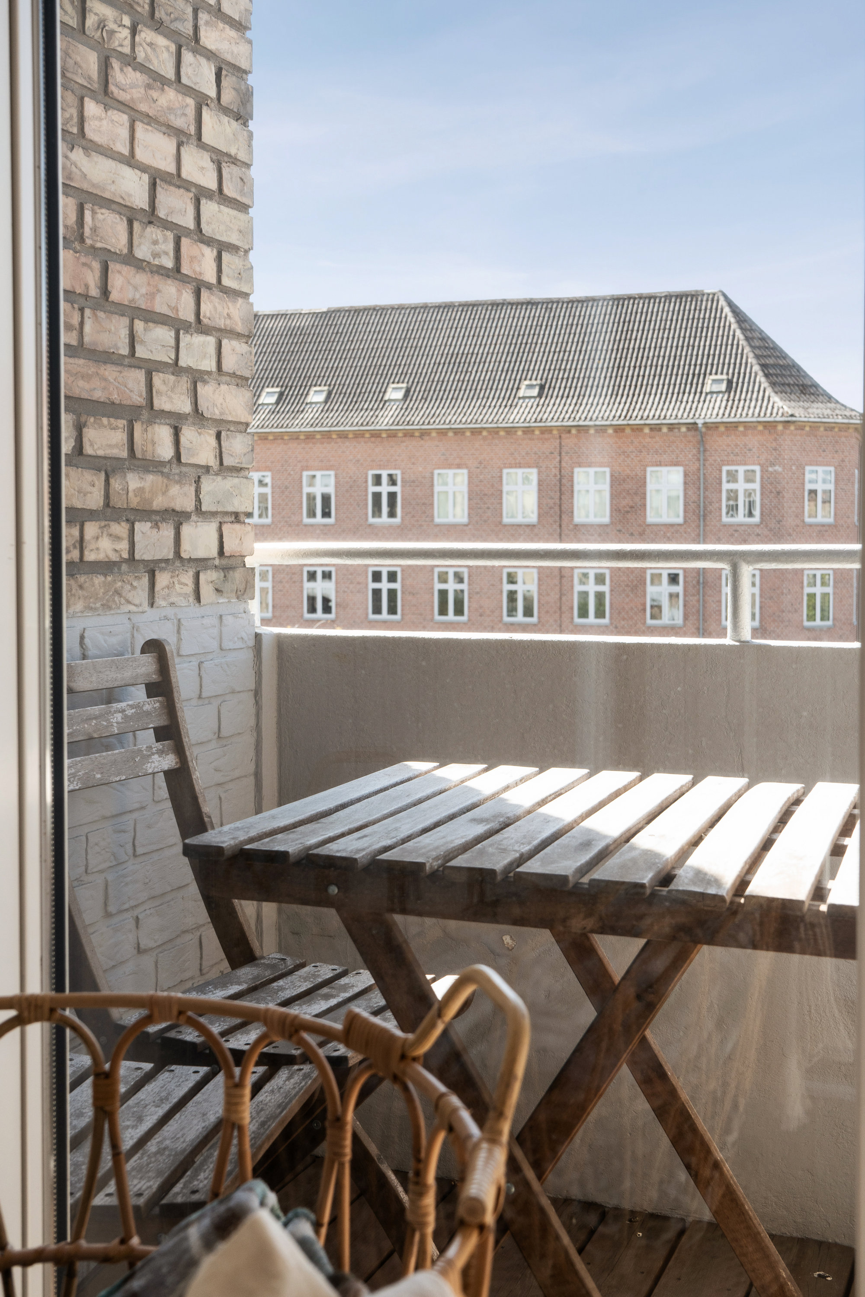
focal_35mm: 42
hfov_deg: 31.9
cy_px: 648
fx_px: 1514
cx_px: 432
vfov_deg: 46.4
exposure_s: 1/200
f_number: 10
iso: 1000
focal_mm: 42
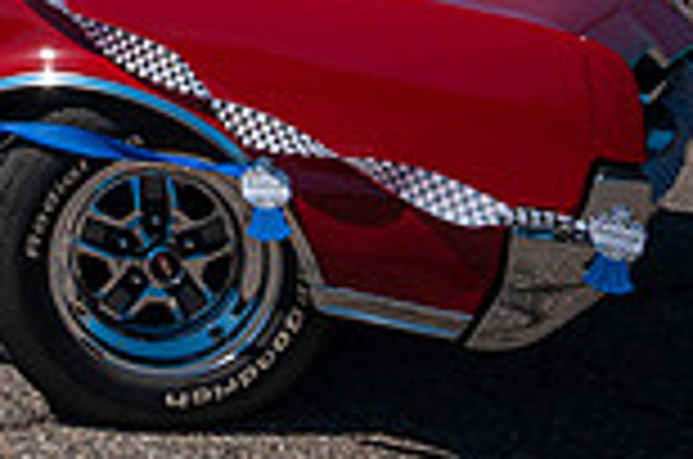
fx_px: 1940
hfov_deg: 18.1
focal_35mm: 101
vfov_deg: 12.8
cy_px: -242
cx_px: -339
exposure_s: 1/500
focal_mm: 17
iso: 200
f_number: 11
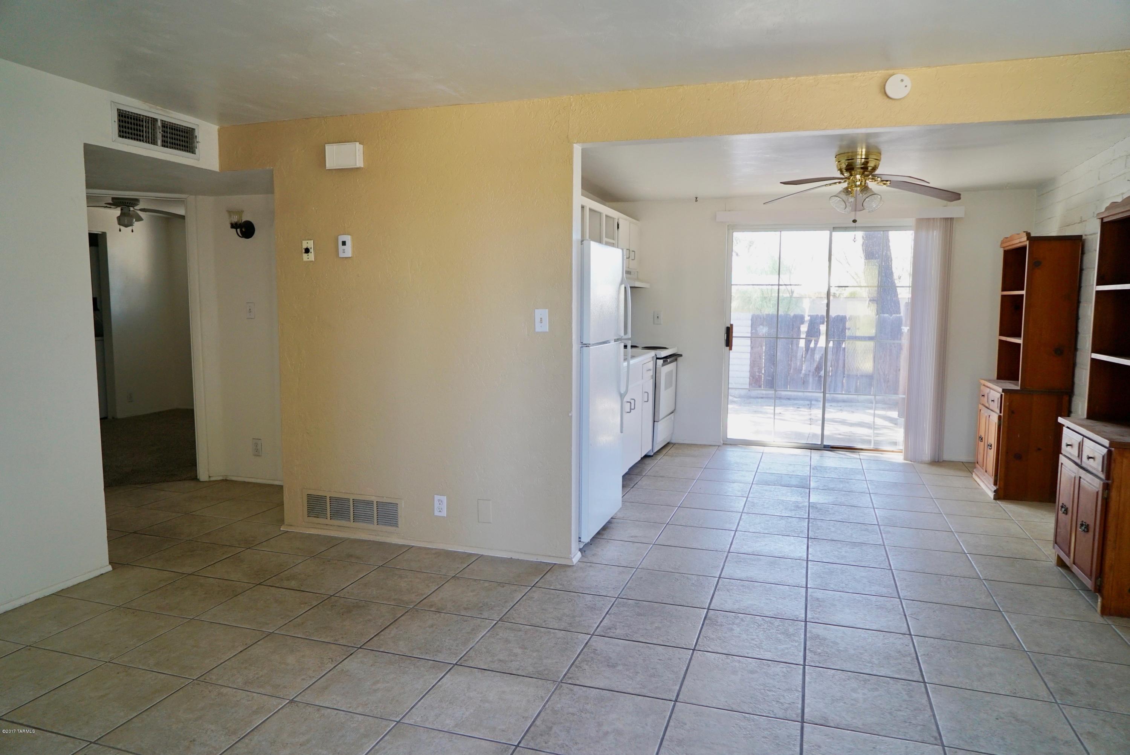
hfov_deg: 73.7
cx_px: 565
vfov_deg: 53.2
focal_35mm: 24
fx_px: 754
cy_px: 378
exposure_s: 1/160
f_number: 4
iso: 800
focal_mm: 24
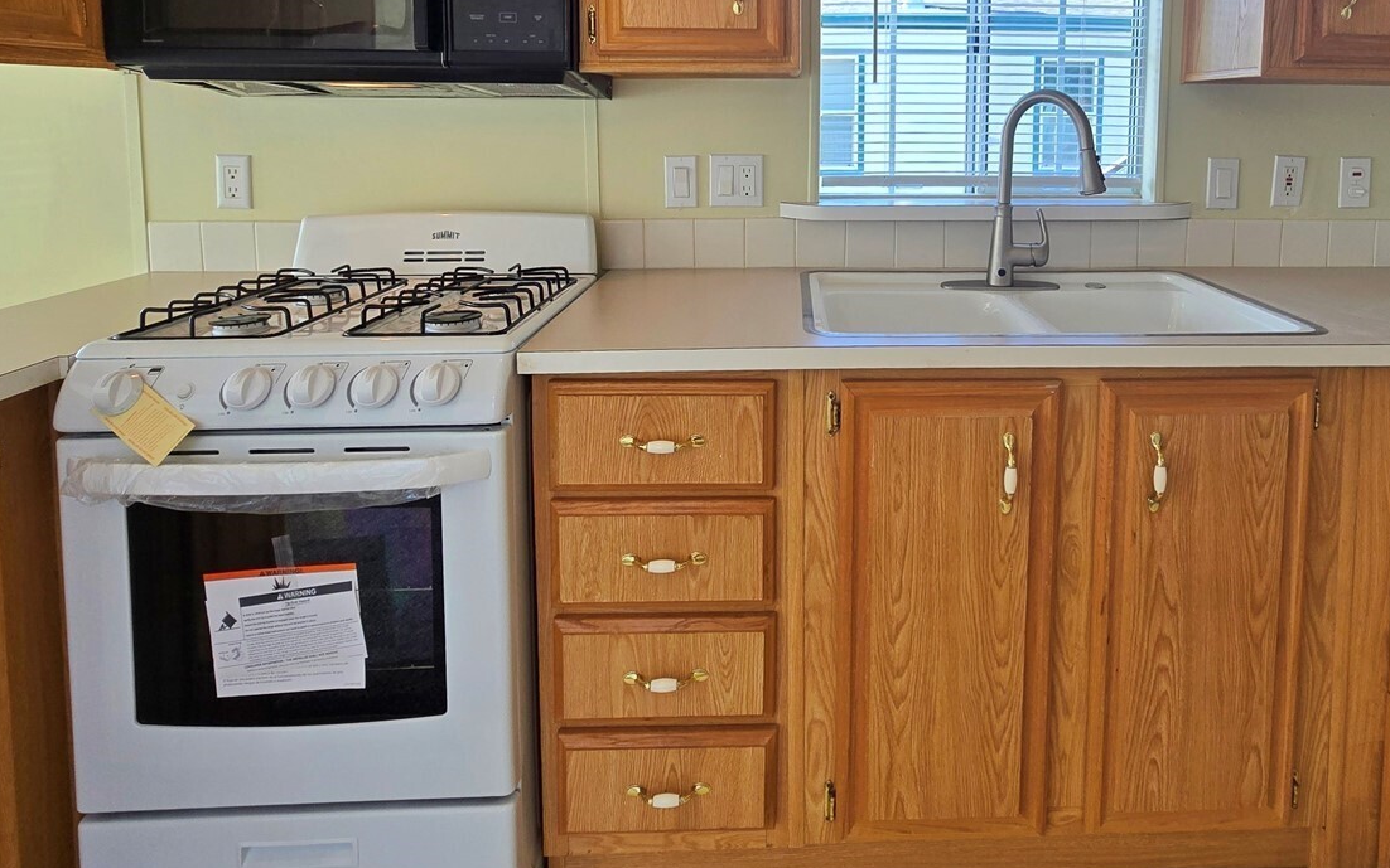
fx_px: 758
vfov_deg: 55.9
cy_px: 187
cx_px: 823
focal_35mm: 20
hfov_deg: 84.2
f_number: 2.2
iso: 50
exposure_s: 1/130
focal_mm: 2.2
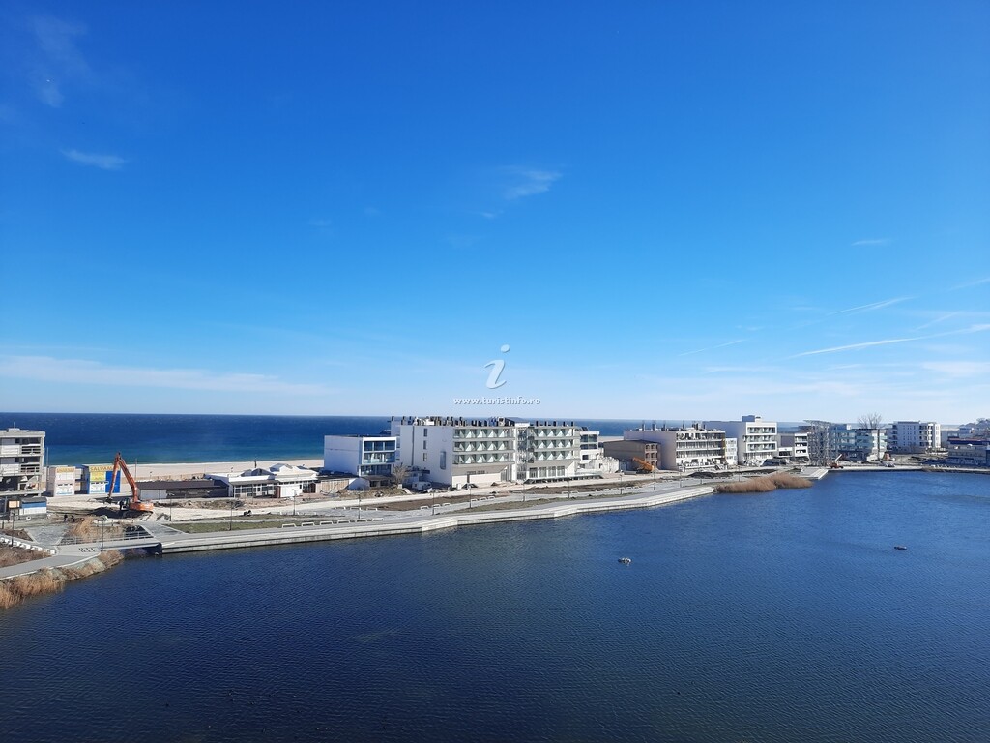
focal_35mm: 25
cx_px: 495
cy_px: 372
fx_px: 715
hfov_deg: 69.4
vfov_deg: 54.9
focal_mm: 4.6
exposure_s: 1/1004
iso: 32
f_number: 2
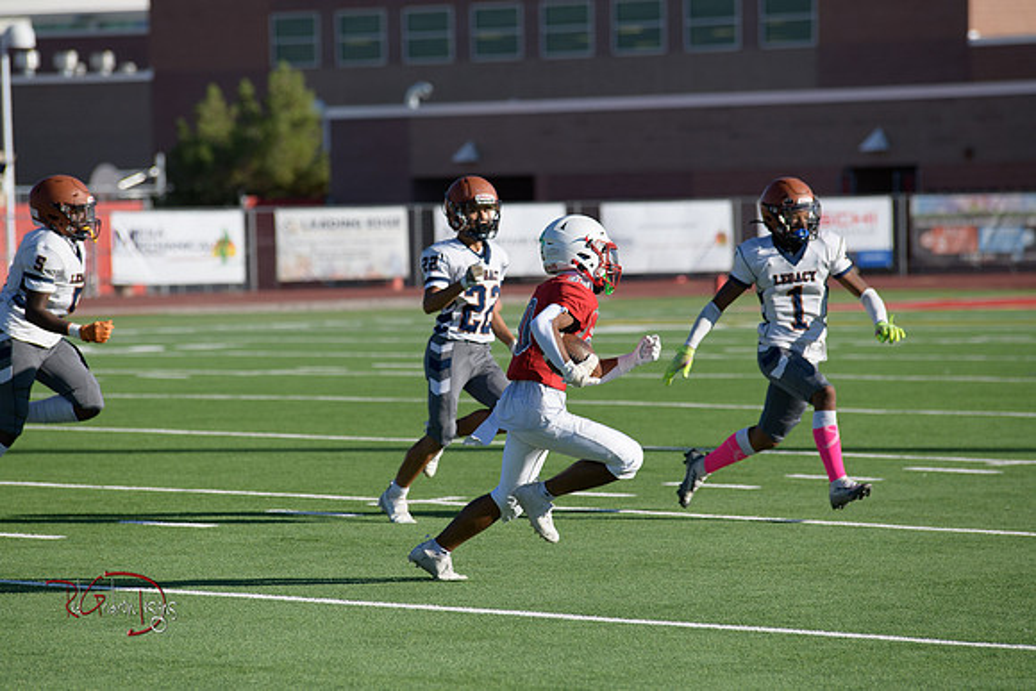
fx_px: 5757
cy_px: 346
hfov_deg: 10.3
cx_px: 518
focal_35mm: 200
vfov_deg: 6.9
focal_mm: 200
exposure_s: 1/5000
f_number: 5
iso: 500
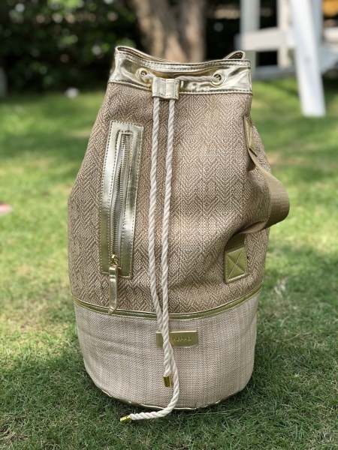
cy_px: 225
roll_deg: +1.8
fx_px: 742
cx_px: 169
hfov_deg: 25.7
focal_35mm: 57
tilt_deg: -16.8
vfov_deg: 33.8
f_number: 2.8
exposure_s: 1/279
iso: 20
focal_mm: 6.6
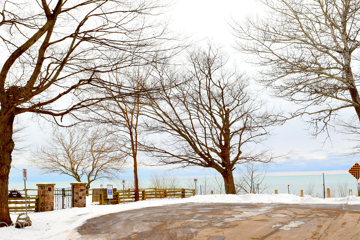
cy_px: 123
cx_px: 180
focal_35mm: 37
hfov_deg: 52.4
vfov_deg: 36.3
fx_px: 366
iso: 400
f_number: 4
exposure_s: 1/60
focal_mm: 21
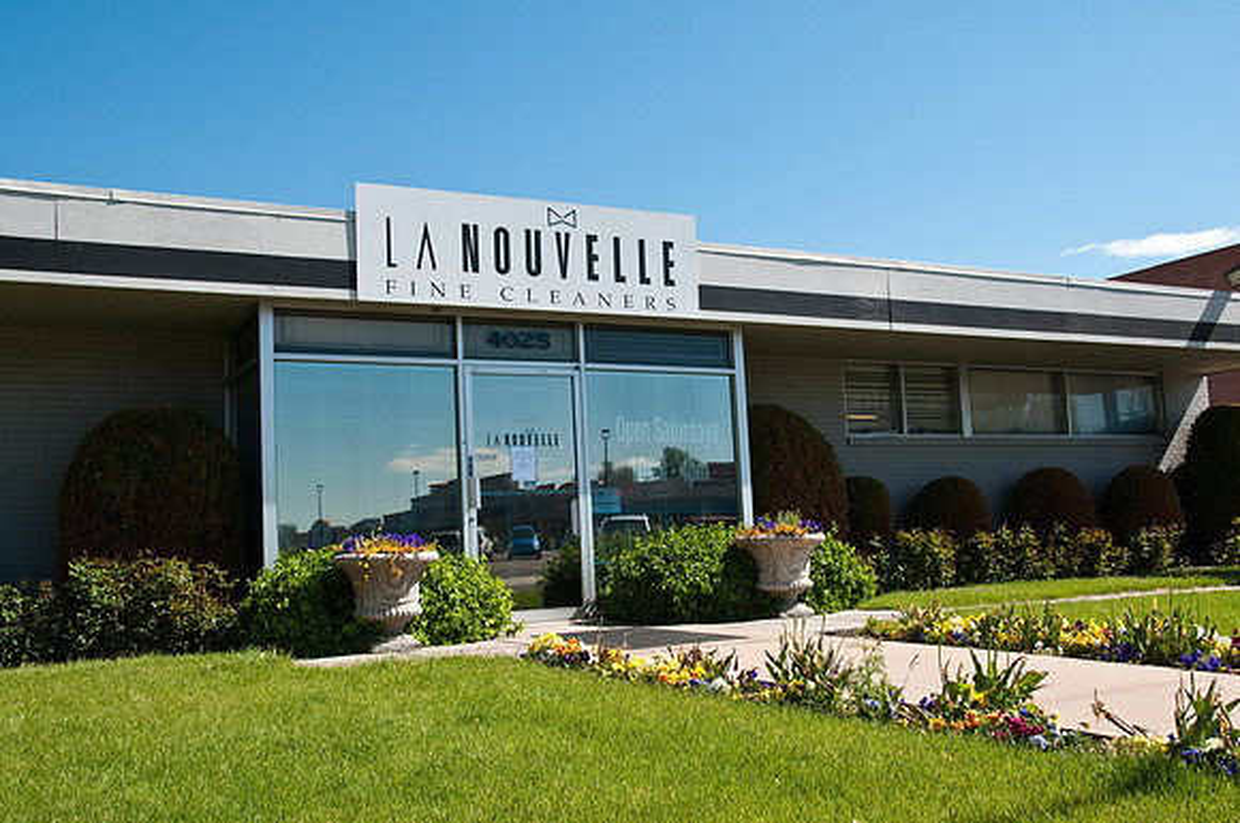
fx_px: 1238
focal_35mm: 36
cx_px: 620
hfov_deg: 53.2
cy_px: 412
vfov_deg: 36.8
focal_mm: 24
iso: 200
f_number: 10
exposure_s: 1/200
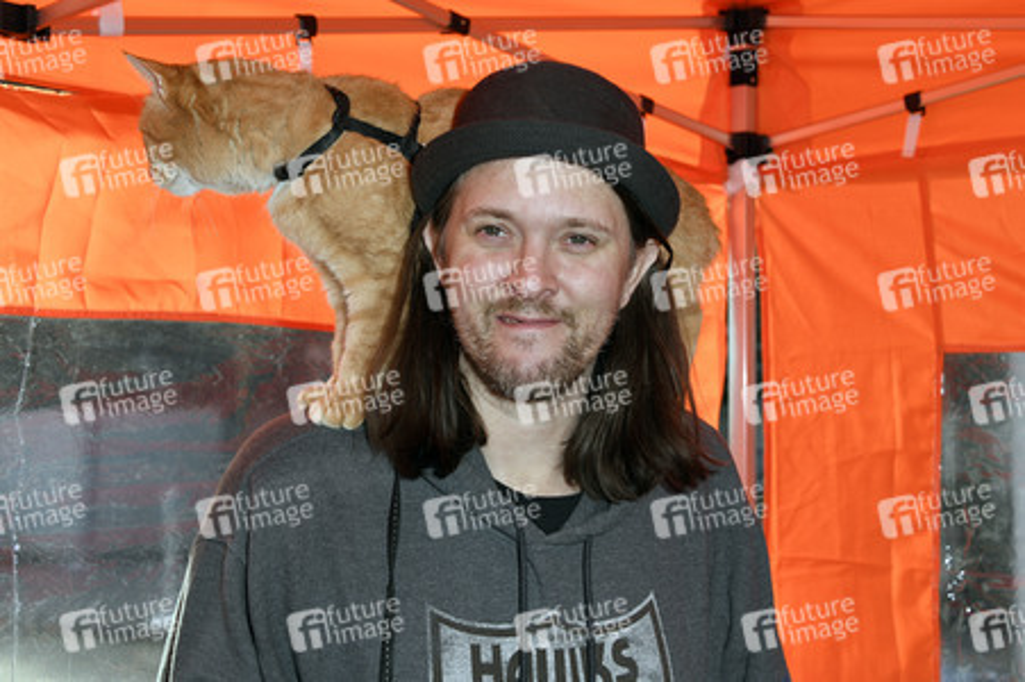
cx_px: 512
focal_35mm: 62
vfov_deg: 21.9
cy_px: 341
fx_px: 1764
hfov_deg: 32.4
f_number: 8
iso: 160
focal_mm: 62
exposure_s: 1/160
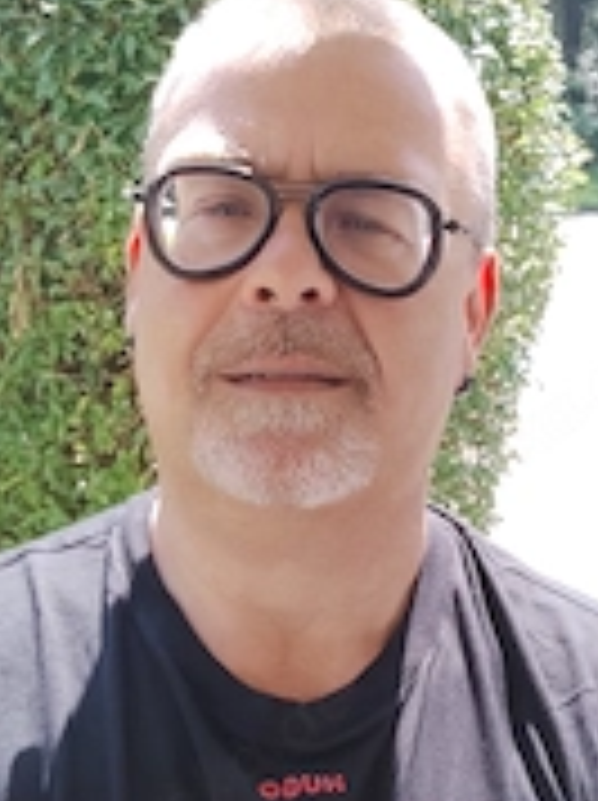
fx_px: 1039
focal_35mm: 45
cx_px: 382
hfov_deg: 31.9
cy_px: 504
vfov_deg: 41.8
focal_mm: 3.49
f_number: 2.45
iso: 50
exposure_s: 1/297
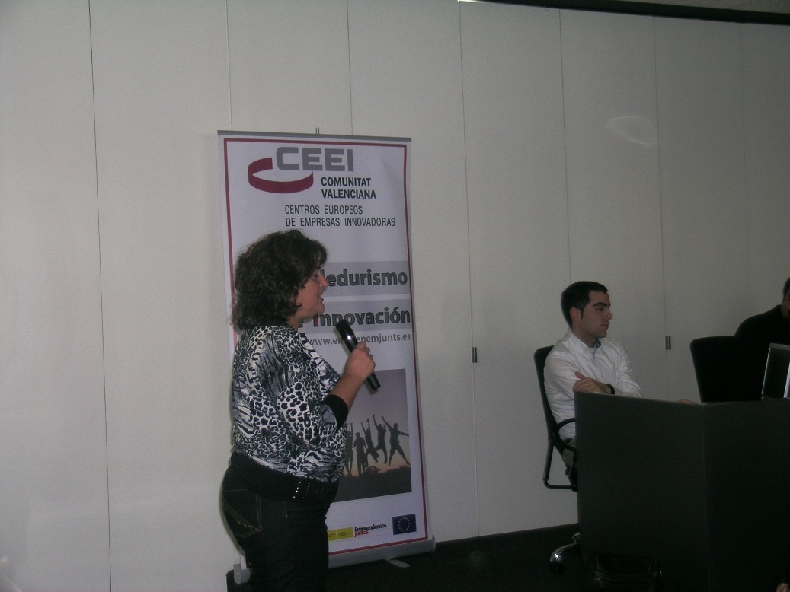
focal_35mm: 50
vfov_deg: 29.1
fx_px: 1141
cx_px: 395
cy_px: 296
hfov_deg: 38.2
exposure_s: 1/60.1
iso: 50
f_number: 3.4
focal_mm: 10.3
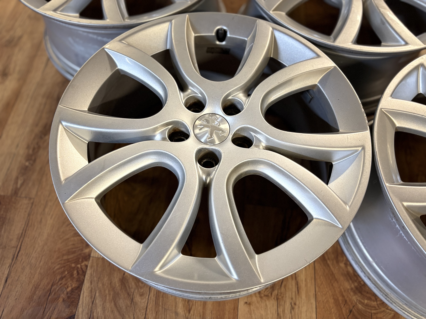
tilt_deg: -64.5
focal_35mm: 26
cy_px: 160
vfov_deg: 53.1
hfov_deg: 67.3
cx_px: 213
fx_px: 320
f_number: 1.6
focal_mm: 5.96
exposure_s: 1/50
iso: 200
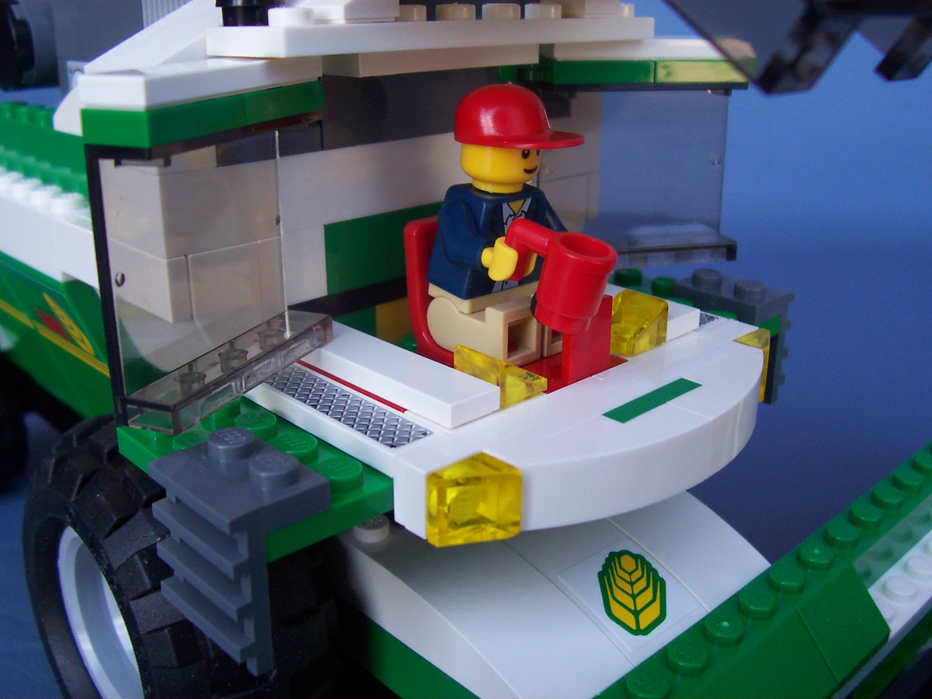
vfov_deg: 38.7
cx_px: 466
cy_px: 350
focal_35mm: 37
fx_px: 996
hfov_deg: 50.1
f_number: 2.8
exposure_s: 1/180
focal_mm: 5.6
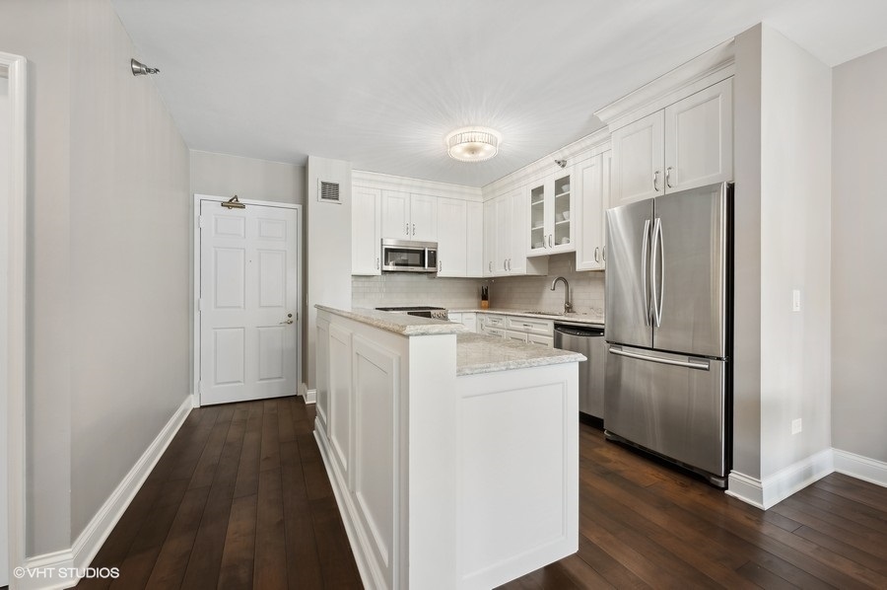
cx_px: 444
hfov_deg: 104.3
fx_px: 345
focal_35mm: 14
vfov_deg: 81.1
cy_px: 295
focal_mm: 14
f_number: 10
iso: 100
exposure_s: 1/2
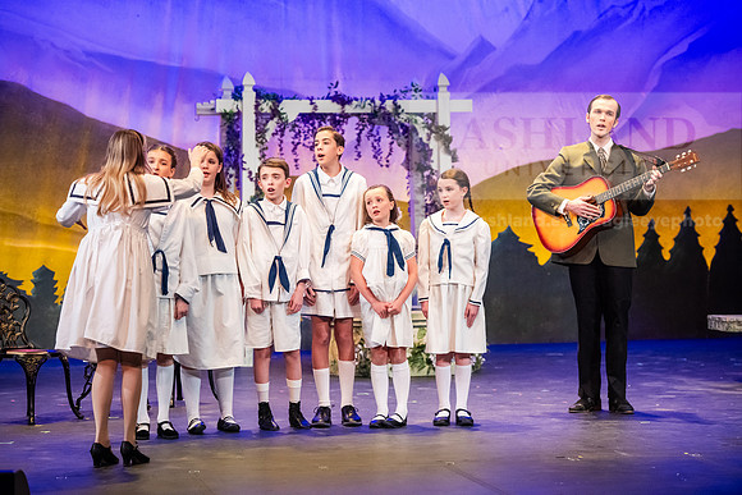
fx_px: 2309
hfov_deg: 18.3
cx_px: 371
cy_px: 248
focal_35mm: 112
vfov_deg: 12.2
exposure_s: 1/250
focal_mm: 112
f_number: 3.5
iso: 4000
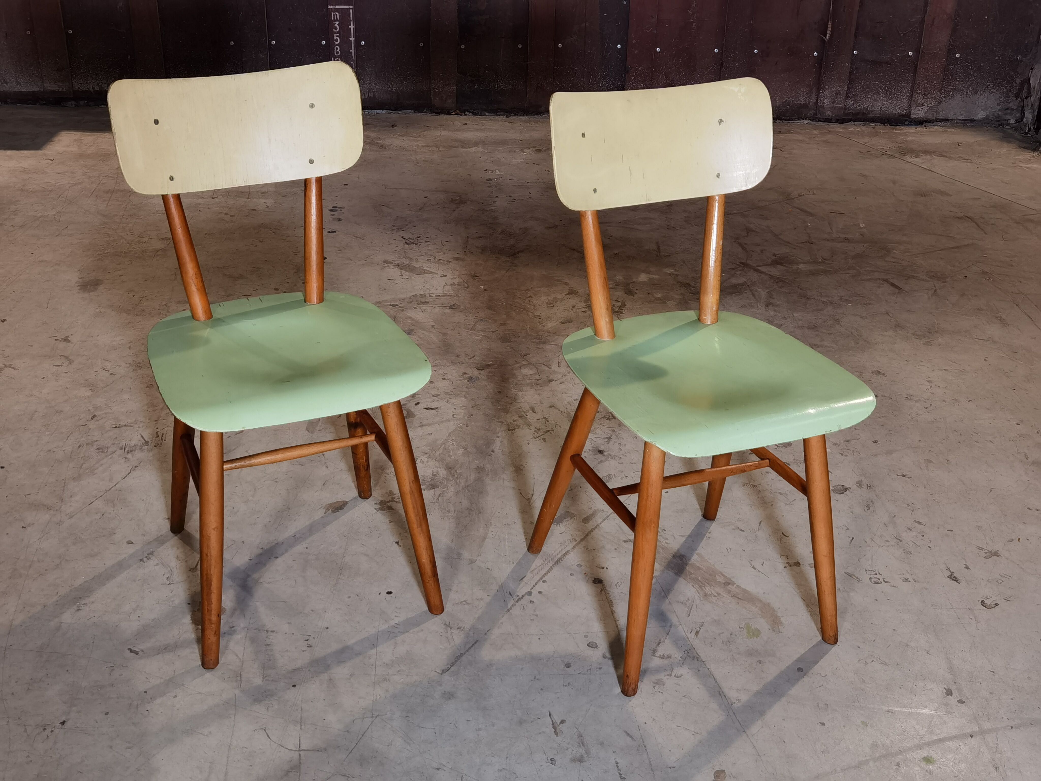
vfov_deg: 36.8
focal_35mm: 39
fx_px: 1173
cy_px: 390
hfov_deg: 47.9
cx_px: 520
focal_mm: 6.71
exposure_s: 1/100
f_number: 1.9
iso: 160
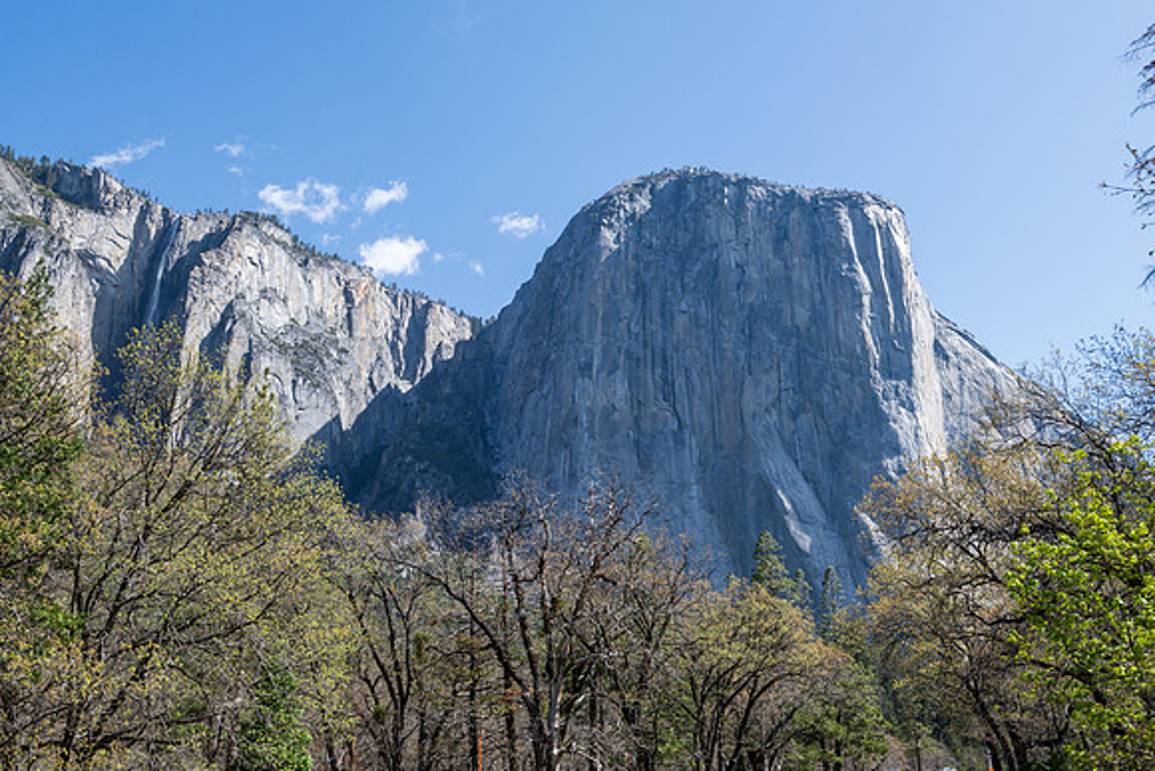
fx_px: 1091
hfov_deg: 55.8
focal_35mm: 34
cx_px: 578
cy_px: 386
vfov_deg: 38.9
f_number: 22
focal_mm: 34
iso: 1000
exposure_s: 1/250
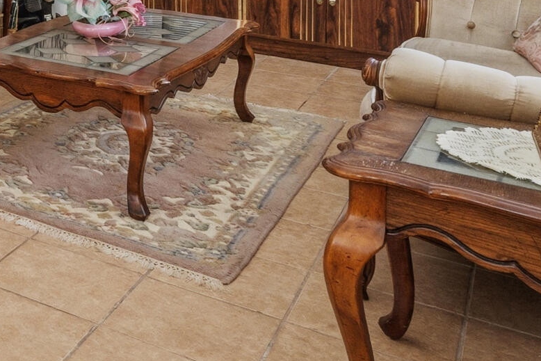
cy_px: -115
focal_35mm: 54
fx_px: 812
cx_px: -234
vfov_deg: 22.3
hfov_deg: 27.6
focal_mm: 14
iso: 250
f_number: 9
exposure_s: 1/2.5
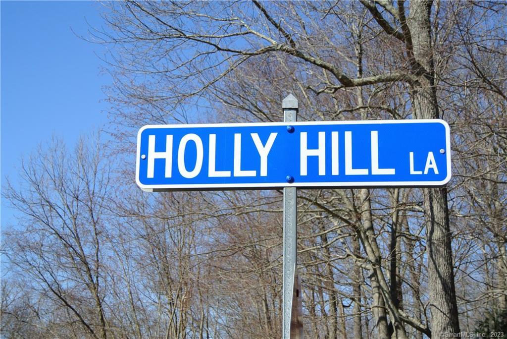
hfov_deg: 30.9
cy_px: 170
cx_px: 254
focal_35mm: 65
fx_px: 916
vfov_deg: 20.9
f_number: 5
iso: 100
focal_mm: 24.2
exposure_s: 1/400
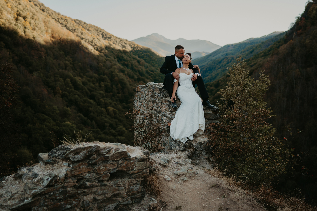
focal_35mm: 36
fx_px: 317
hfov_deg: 53.1
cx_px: 156
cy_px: 105
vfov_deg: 36.9
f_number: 1.6
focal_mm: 35
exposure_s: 1/1000
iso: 125
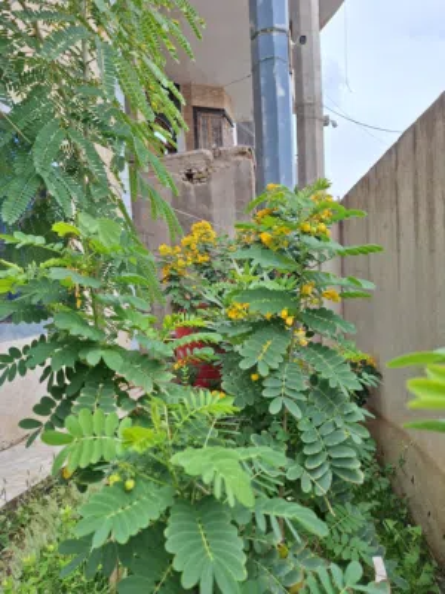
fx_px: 394
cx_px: 222
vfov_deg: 73.9
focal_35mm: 23
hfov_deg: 58.9
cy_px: 297
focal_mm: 5.54
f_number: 1.8
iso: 40
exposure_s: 1/688
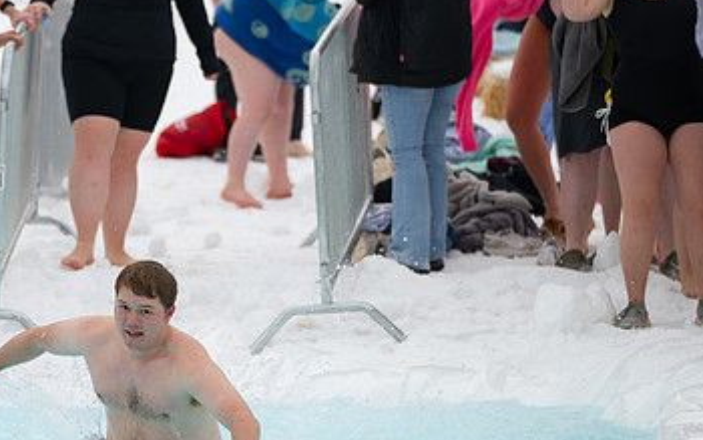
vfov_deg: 5.1
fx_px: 4983
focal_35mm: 260
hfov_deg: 8.1
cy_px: 291
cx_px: 143
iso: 72
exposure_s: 1/800
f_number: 3.2
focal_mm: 150
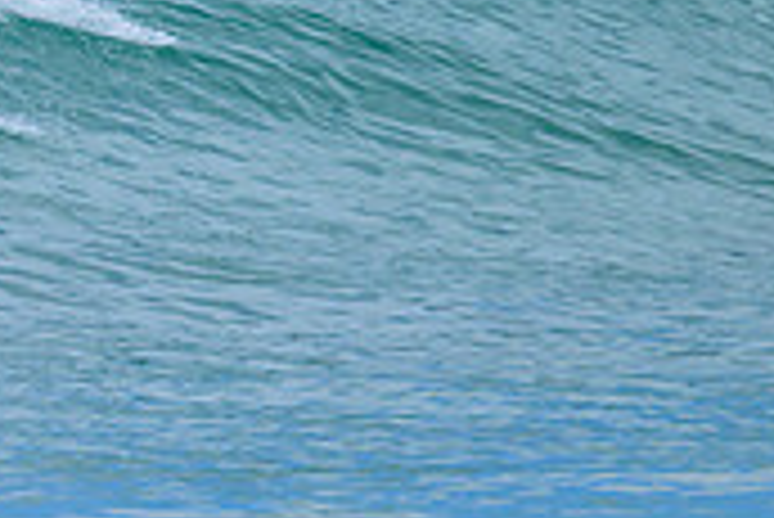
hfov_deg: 1.1
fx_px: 40561
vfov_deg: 0.7
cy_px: -173
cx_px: -418
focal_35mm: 1885
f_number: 8
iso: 450
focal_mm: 560
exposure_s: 1/2000
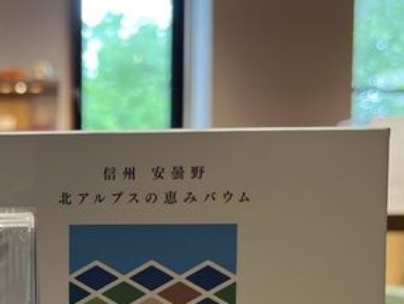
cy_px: 282
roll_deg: +0.5
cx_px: 29
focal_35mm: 74
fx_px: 864
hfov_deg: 25.4
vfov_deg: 19.5
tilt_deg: -5.1
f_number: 1.6
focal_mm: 5.1
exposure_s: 1/120
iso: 125
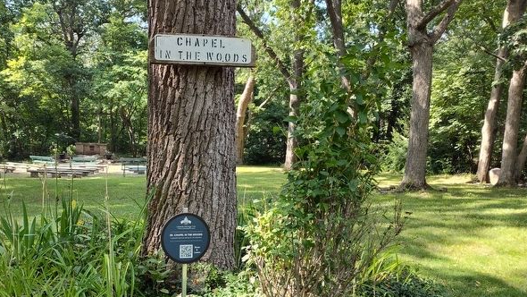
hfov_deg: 57.1
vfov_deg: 33.6
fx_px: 475
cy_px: 238
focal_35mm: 34
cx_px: 190
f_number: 1.8
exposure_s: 1/200
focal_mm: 5.56
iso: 114
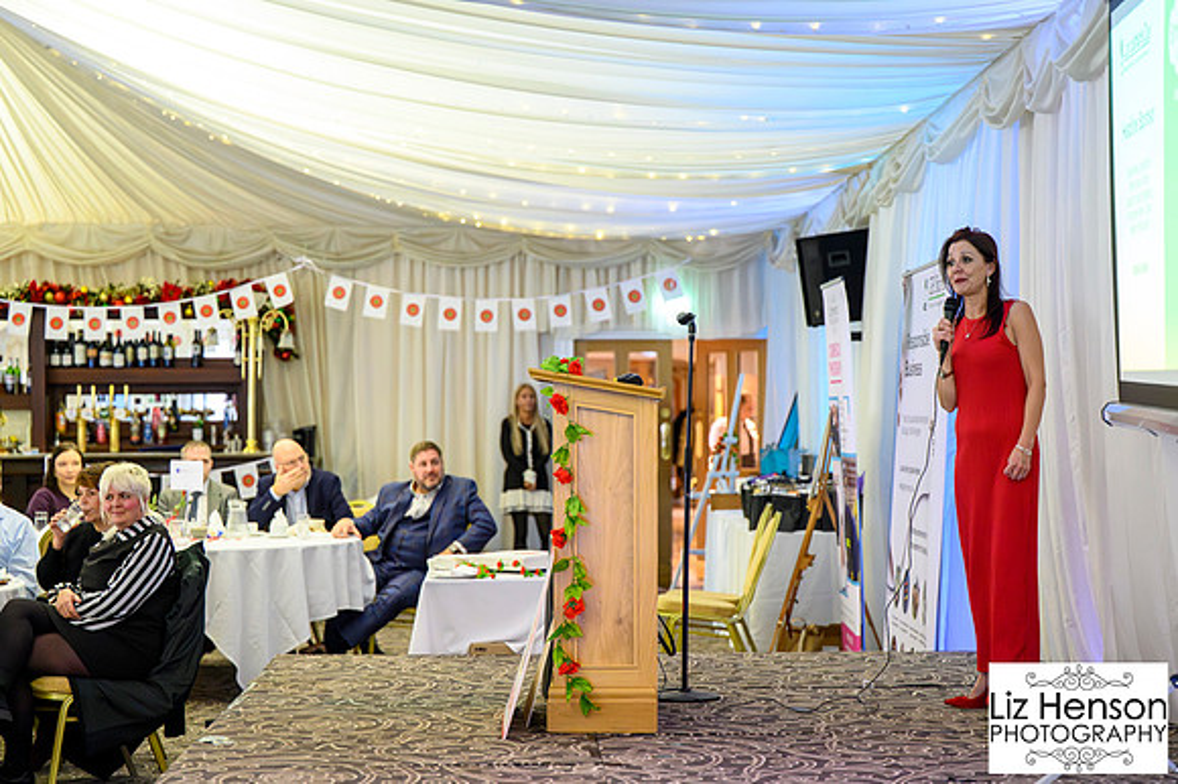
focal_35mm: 71
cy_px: 392
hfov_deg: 28.4
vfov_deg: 19.1
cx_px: 595
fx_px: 2330
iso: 12800
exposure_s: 1/200
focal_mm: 70
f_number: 2.8
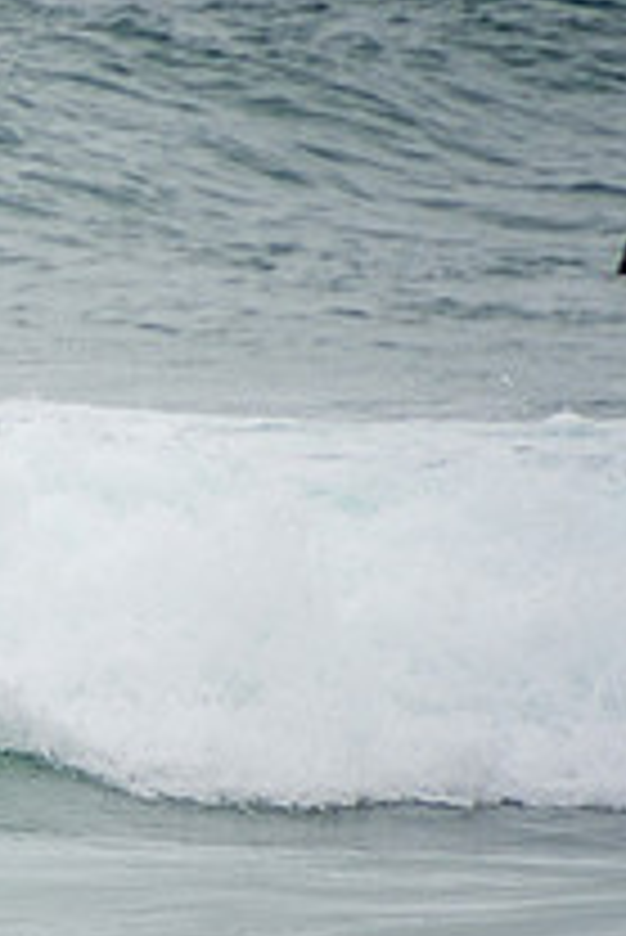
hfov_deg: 0.8
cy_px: 502
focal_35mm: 1676
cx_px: -585
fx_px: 43640
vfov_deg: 1.2
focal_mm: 390
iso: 280
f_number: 5.6
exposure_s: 1/1600
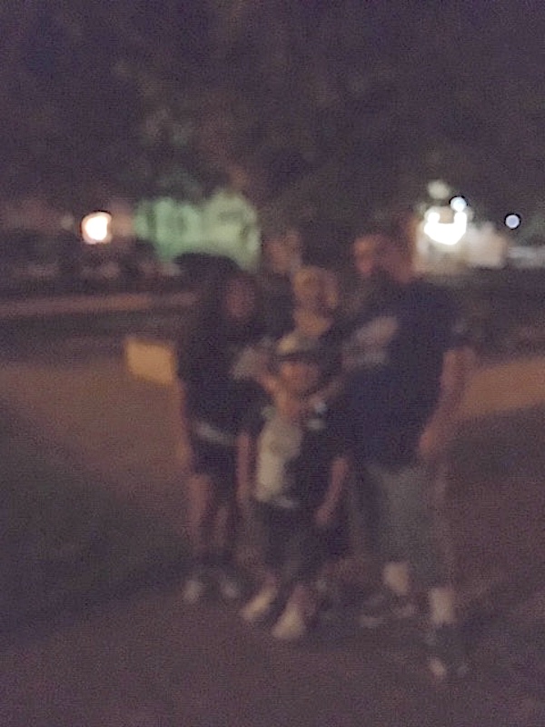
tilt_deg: -10.4
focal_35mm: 29
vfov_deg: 61.7
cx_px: 272
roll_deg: +1.1
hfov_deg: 48.2
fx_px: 609
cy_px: 364
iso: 2000
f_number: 2.2
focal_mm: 4.15
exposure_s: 1/15
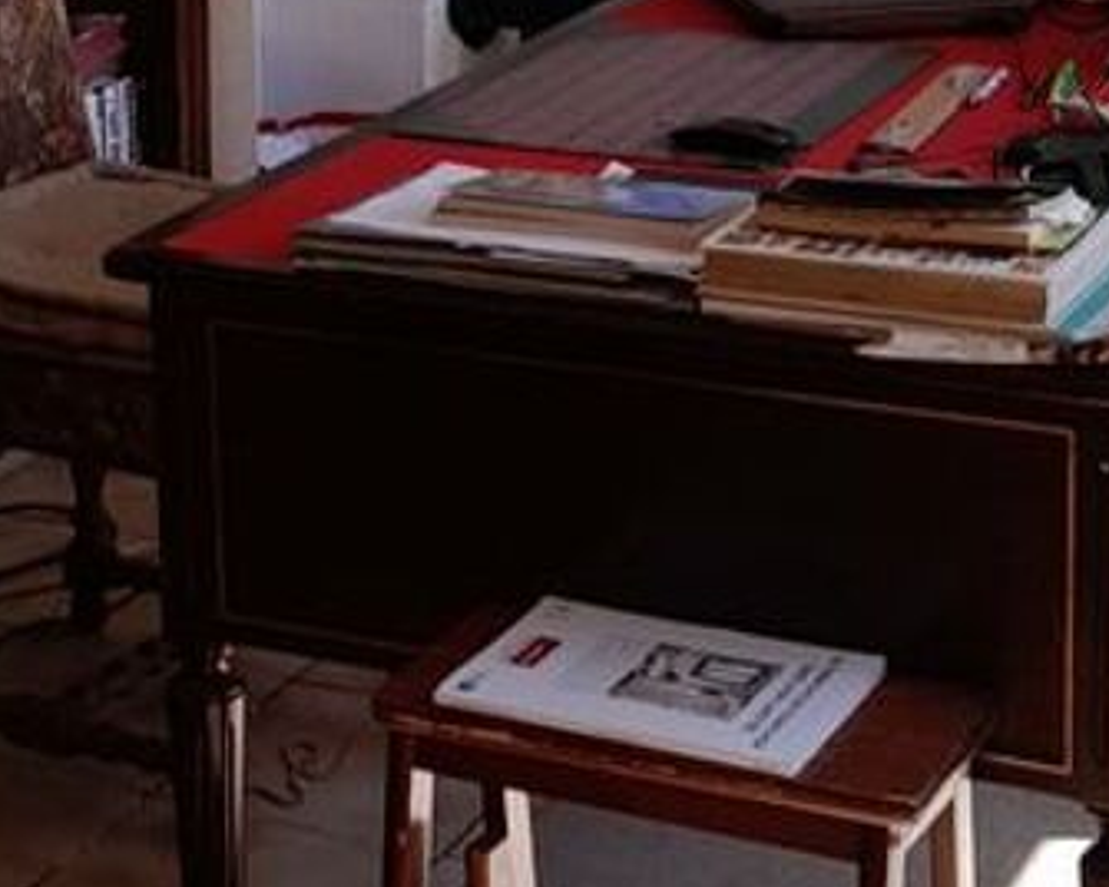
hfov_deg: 18.7
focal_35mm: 101
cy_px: 94
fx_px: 3315
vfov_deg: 15.1
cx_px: 106
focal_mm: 3.98
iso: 40
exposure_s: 1/100
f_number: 1.8
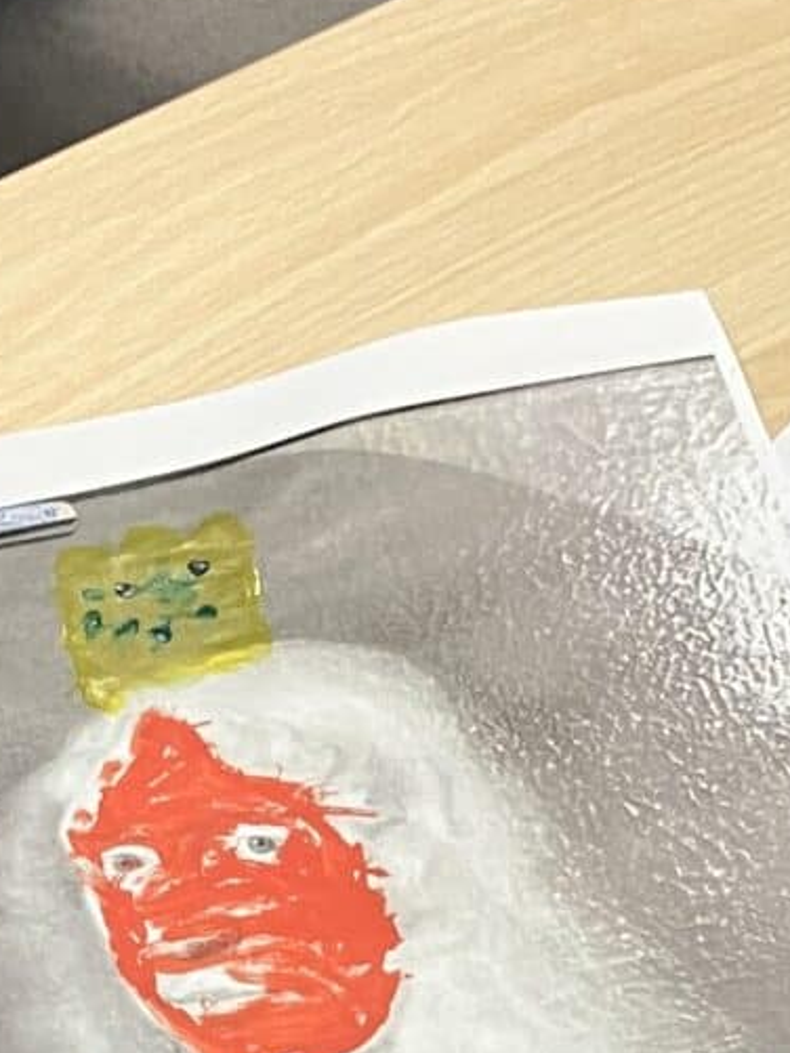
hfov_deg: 10.1
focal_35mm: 143
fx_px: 4350
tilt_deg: -59.7
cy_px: 1818
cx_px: -300
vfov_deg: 12.7
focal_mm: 3.99
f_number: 1.8
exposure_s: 1/50
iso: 50
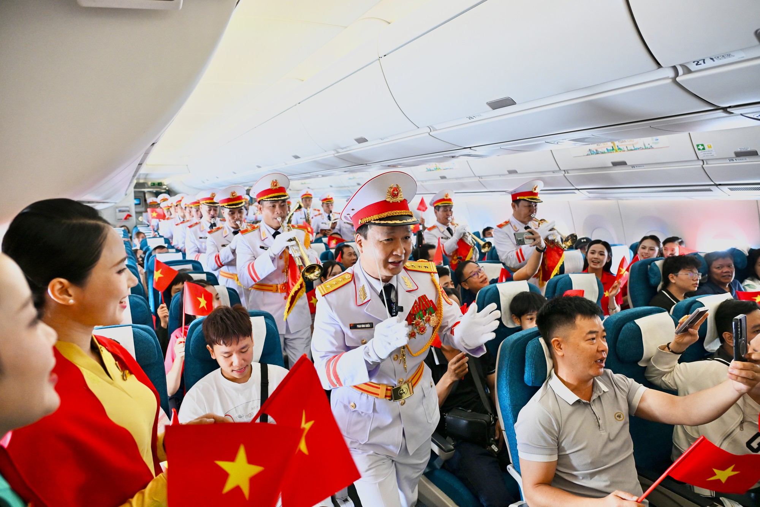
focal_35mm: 24
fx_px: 507
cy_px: 254
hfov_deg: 73.7
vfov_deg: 53.1
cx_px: 380
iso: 2500
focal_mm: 24
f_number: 4
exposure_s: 1/200
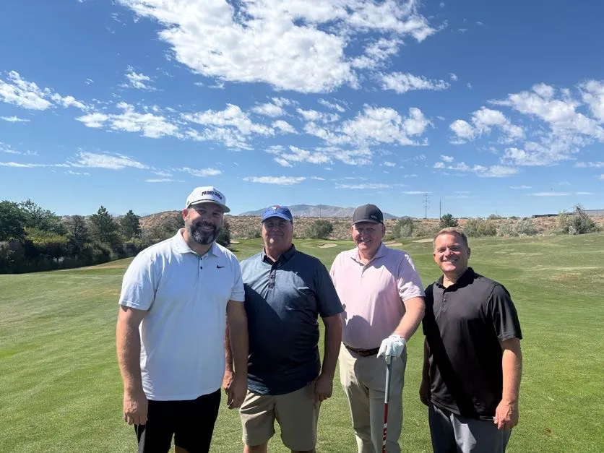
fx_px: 454
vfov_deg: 53.1
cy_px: 226
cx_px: 302
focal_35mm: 26
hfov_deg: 67.3
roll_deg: -1.0
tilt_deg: -0.5
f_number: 1.6
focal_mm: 5.96
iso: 50
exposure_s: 1/3831
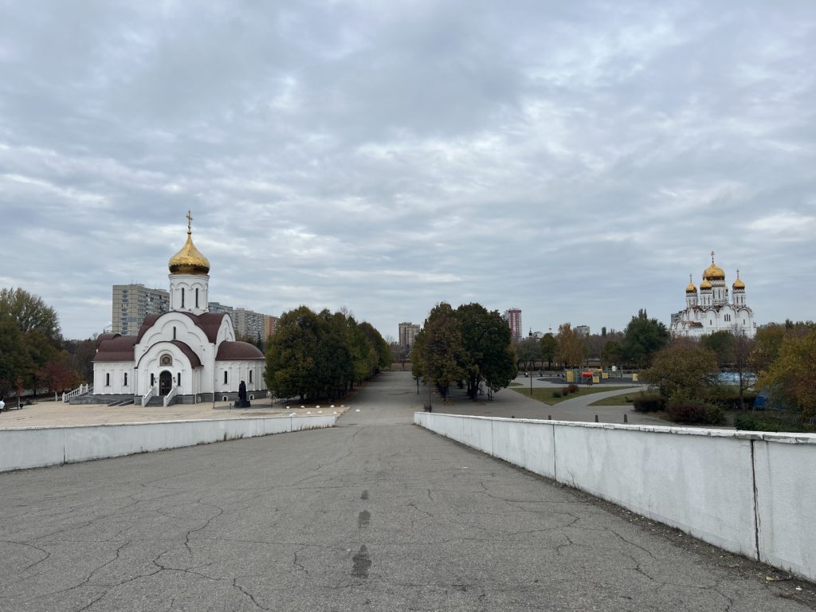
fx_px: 613
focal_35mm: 26
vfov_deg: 53.1
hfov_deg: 67.3
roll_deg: +0.9
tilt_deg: +3.5
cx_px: 408
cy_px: 306
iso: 50
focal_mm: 5.7
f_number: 1.5
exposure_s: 1/3077
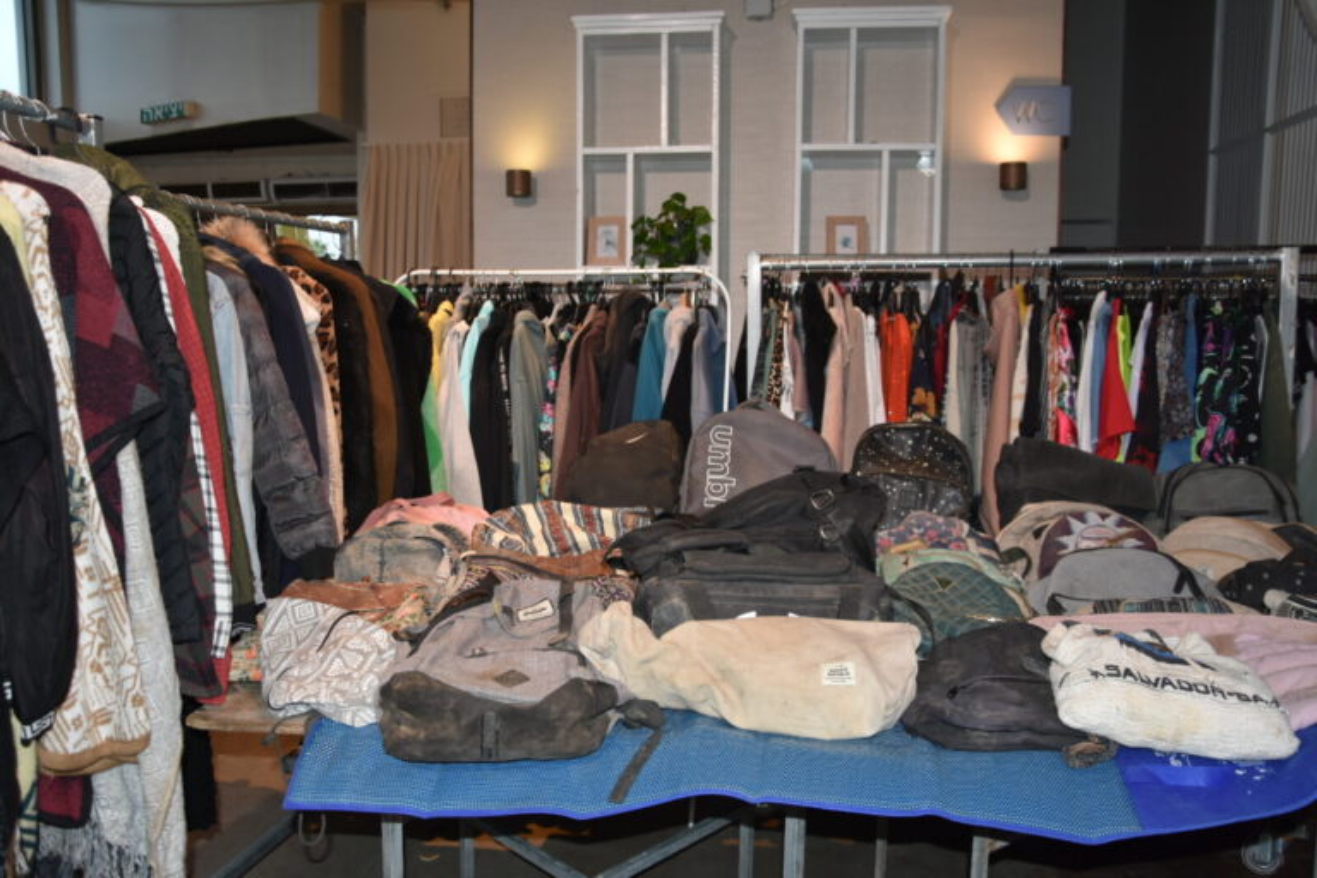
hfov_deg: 59.5
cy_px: 439
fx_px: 1152
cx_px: 658
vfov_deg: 41.7
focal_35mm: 32
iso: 500
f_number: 3.8
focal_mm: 21
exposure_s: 1/60
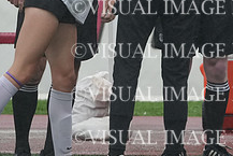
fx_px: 14358
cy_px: -15
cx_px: 227
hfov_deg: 0.9
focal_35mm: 2217
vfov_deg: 0.6
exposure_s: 1/1250
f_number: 6.3
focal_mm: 553
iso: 1600
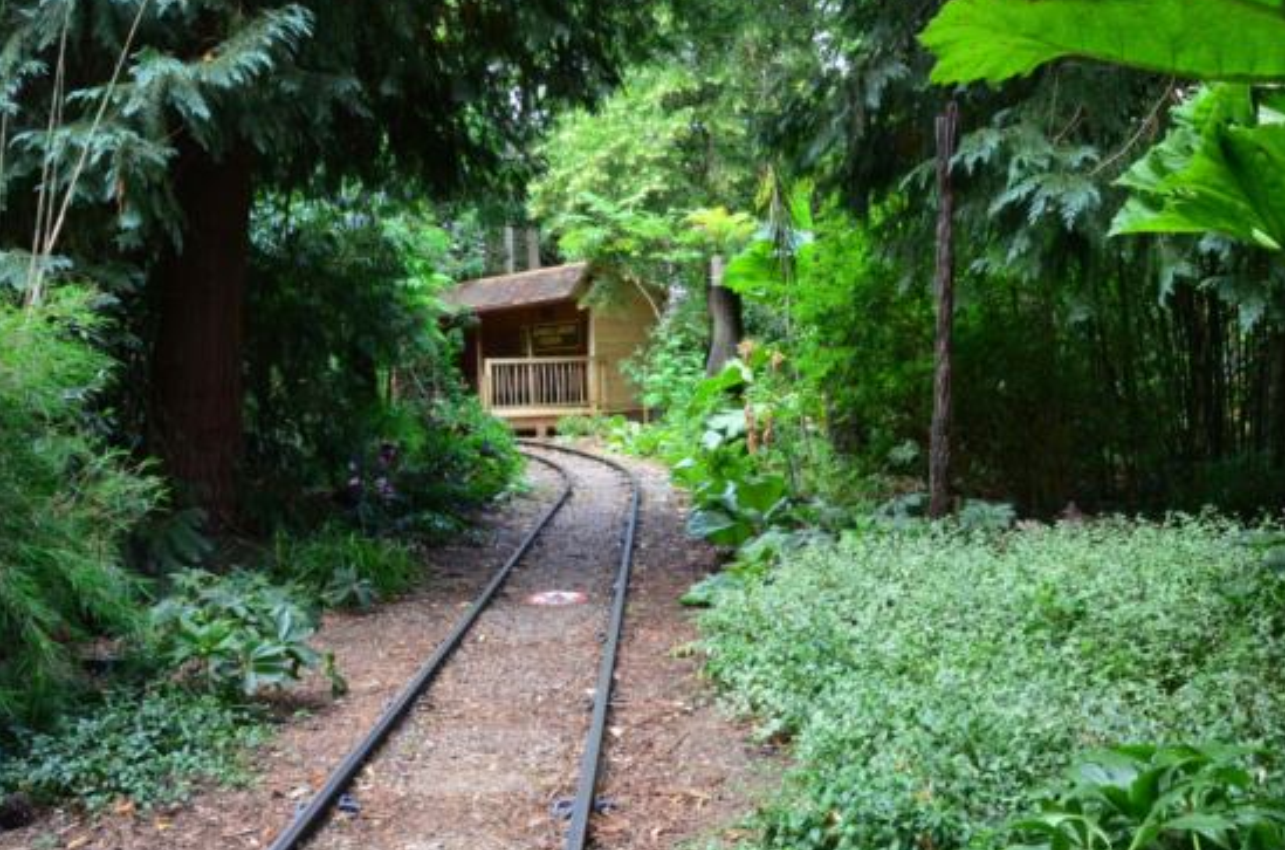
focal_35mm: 35
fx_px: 1246
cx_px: 595
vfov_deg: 37.6
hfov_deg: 54.5
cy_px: 462
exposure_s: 1/50
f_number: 16
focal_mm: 20
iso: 1250
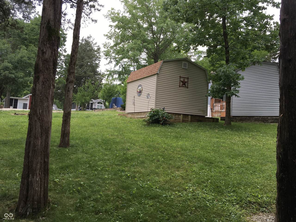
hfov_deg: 61.7
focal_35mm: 29
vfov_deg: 48.2
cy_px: 111
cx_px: 148
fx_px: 248
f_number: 2.2
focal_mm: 4.15
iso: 25
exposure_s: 1/452
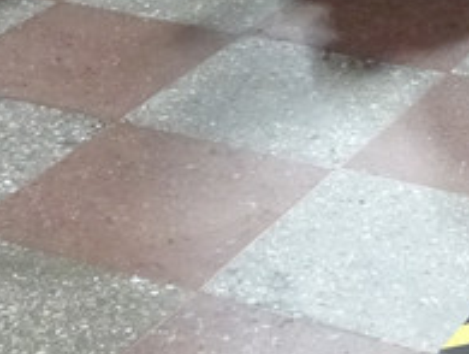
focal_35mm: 131
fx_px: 1778
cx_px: 268
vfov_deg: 11.0
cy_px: -128
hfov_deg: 15.0
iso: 800
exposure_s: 1/30
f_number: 3.5
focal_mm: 4.1
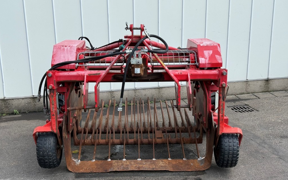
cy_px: 104
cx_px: 144
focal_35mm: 51
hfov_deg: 39.6
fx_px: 400
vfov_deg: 25.3
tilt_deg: -15.9
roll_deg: -0.2
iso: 64
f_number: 1.78
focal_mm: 6.76
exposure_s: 1/1242
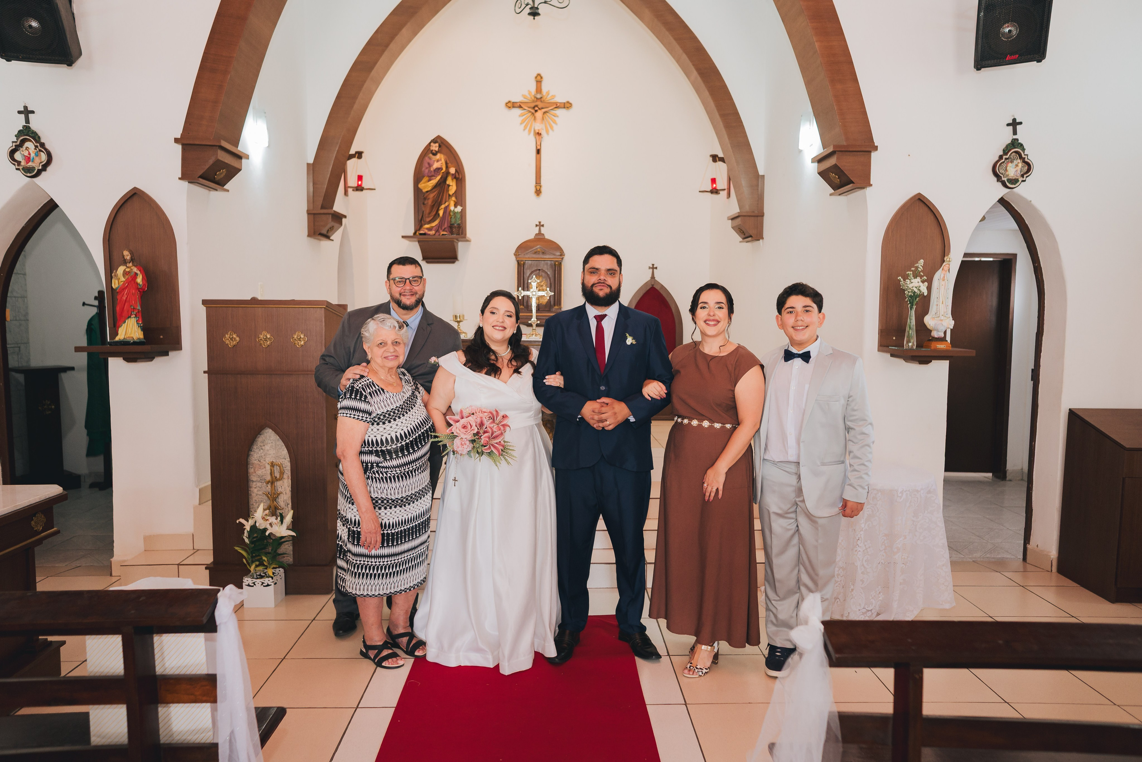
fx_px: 767
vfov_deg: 52.8
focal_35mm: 24
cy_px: 381
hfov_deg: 73.3
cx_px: 571
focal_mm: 24
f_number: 2.5
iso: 1000
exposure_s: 1/200
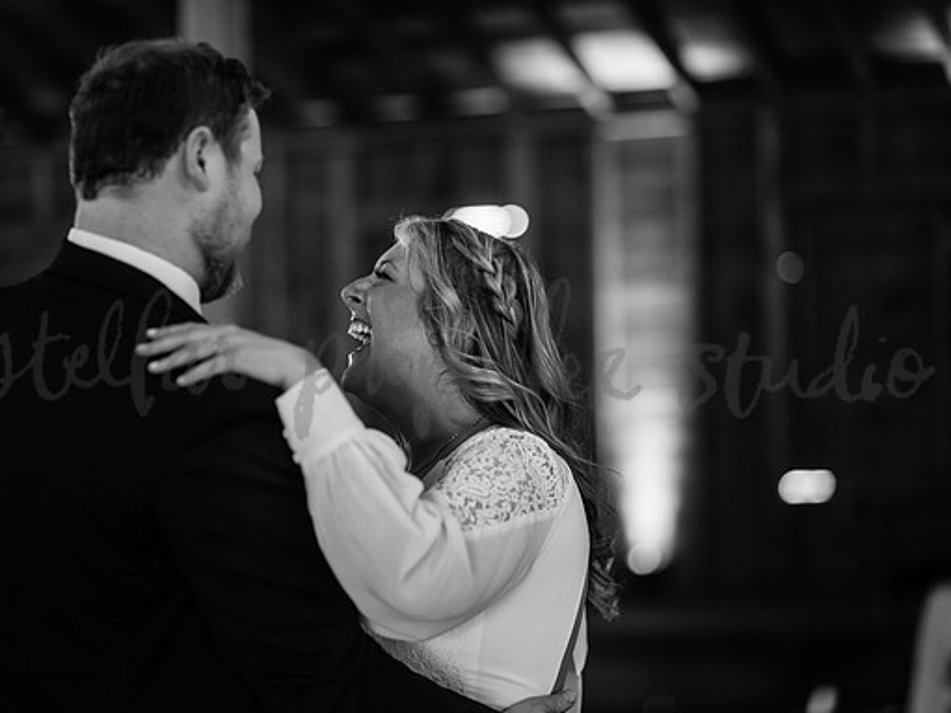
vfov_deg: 15.7
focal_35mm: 94
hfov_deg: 20.9
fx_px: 2582
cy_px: 357
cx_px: 465
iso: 800
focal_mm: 85
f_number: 1.6
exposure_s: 1/200
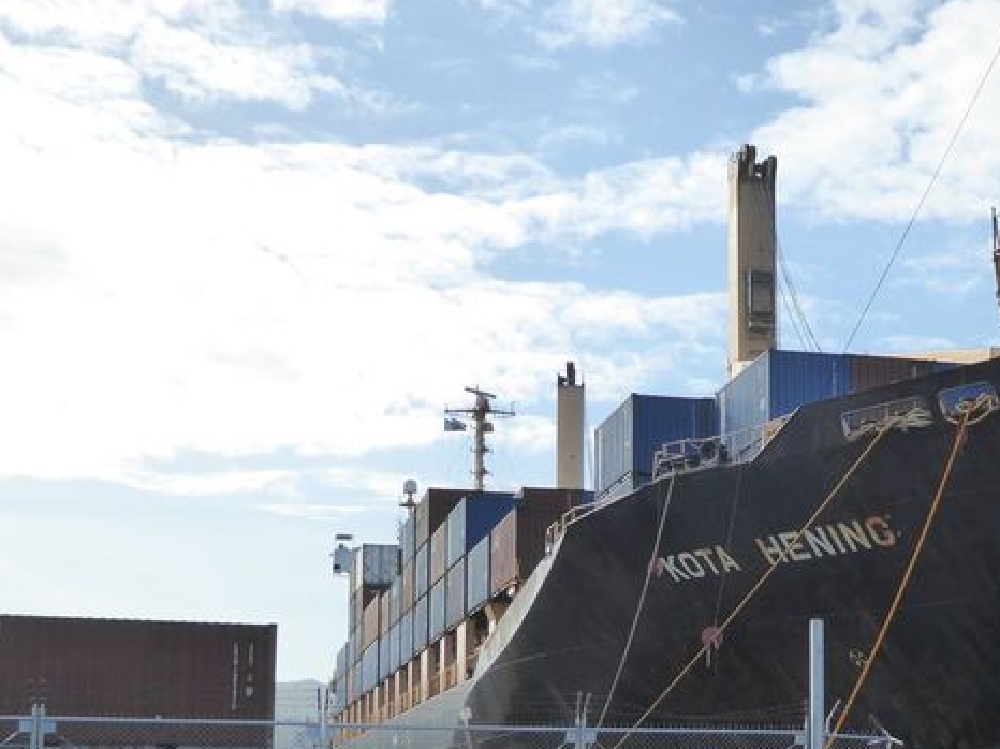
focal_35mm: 67
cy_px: 633
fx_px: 1935
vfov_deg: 21.5
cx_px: 856
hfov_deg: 28.1
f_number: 3.7
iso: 160
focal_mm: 6.7
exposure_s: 1/640
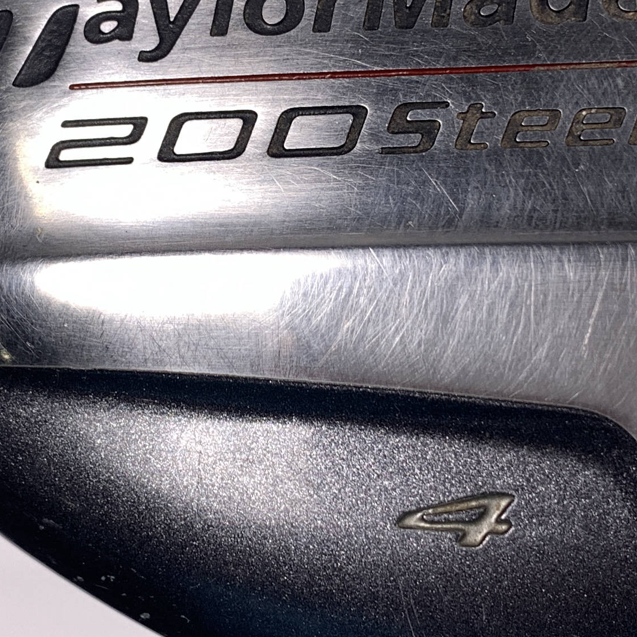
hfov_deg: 21.1
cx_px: 308
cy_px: 260
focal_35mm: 82
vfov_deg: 21.1
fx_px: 1707
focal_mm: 4.25
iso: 25
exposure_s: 1/191
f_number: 1.8
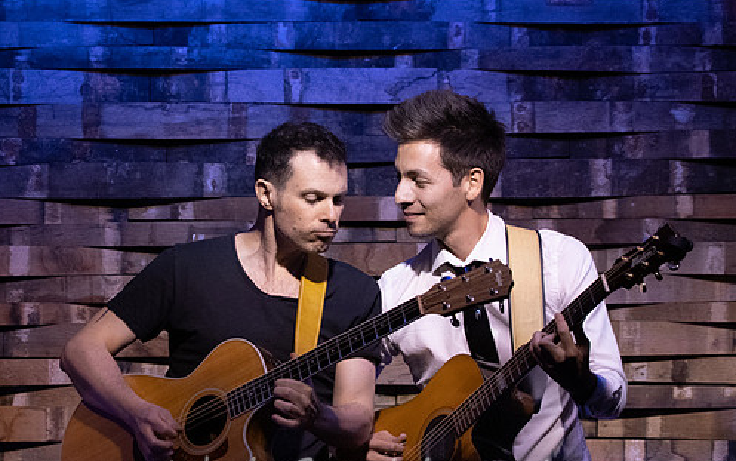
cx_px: 301
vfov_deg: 4.1
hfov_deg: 6.6
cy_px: 248
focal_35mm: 317
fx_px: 6361
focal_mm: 233
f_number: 6.3
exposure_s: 1/200
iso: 6400
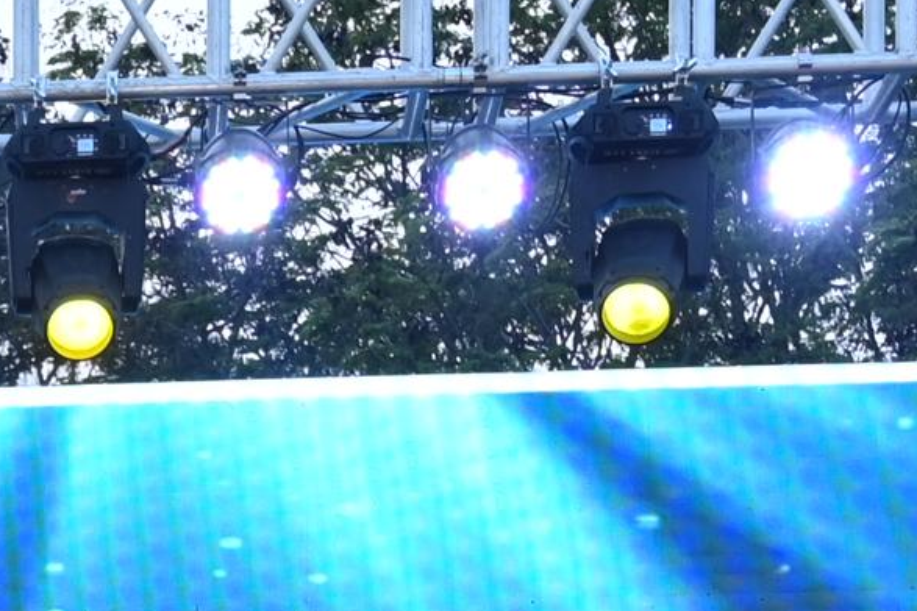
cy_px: 1480
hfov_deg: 11.7
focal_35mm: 170
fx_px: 4329
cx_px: -306
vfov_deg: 7.5
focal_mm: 26
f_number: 5
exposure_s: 1/125
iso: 800
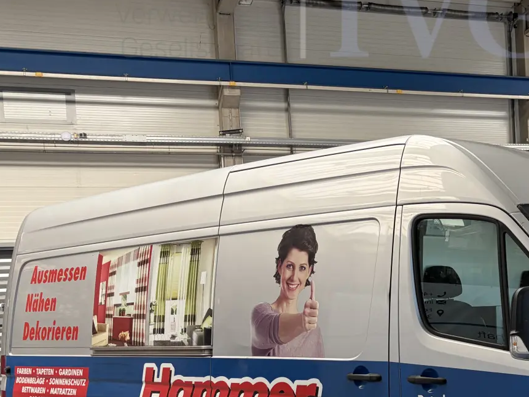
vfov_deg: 24.8
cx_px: 468
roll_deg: +3.5
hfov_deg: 31.8
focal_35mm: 58
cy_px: 321
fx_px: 886
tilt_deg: -0.9
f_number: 1.6
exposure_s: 1/122
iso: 50
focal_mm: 5.96
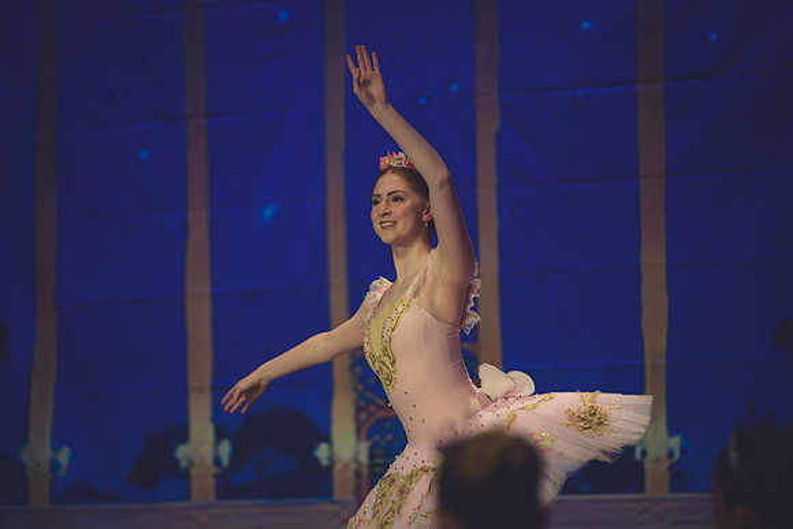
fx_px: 4406
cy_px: 264
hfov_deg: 10.3
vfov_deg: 6.9
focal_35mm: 200
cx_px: 396
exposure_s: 1/320
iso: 500
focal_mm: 200
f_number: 2.8
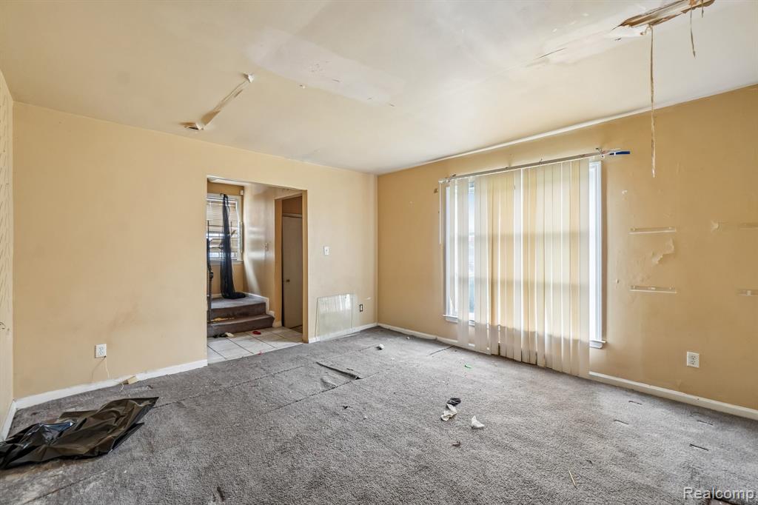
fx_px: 316
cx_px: 379
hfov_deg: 100.4
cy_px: 252
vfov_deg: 77.3
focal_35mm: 15
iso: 400
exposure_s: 1/6
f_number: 8
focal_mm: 10
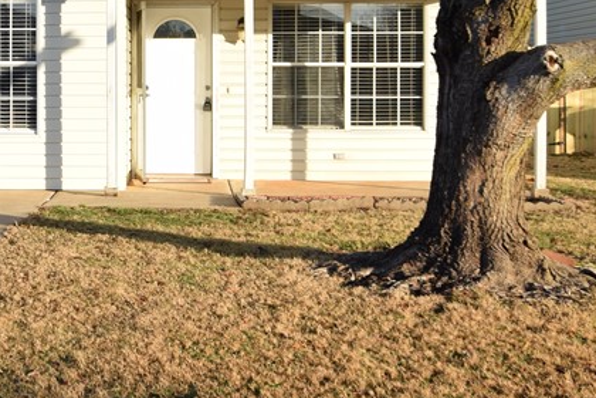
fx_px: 1026
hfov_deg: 31.2
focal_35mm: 62
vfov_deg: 21.5
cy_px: 57
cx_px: 87
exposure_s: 1/200
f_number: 8
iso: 100
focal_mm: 16
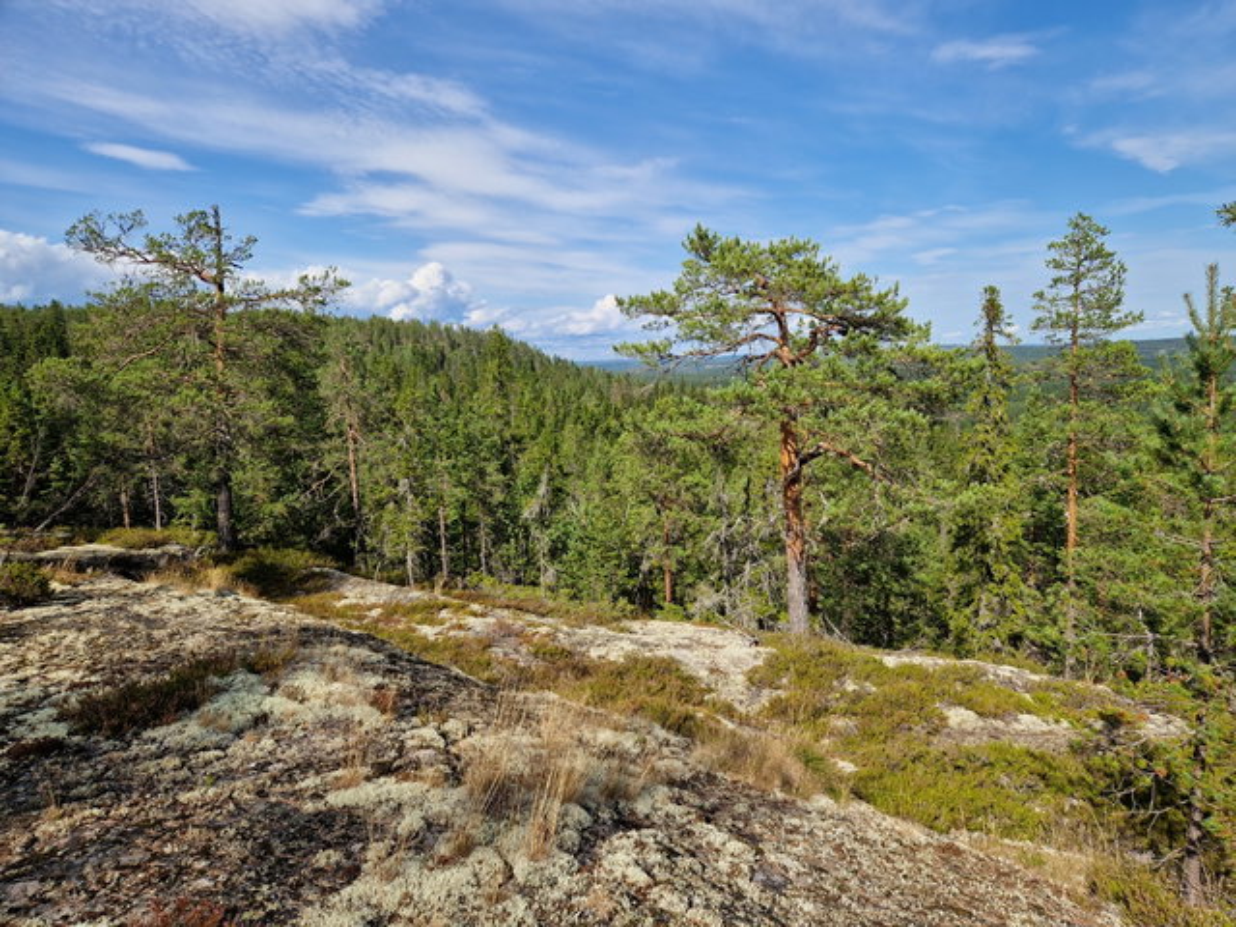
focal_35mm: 23
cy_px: 464
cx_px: 618
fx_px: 821
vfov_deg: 58.9
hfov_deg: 73.9
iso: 50
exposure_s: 1/1984
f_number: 1.8
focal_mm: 5.4
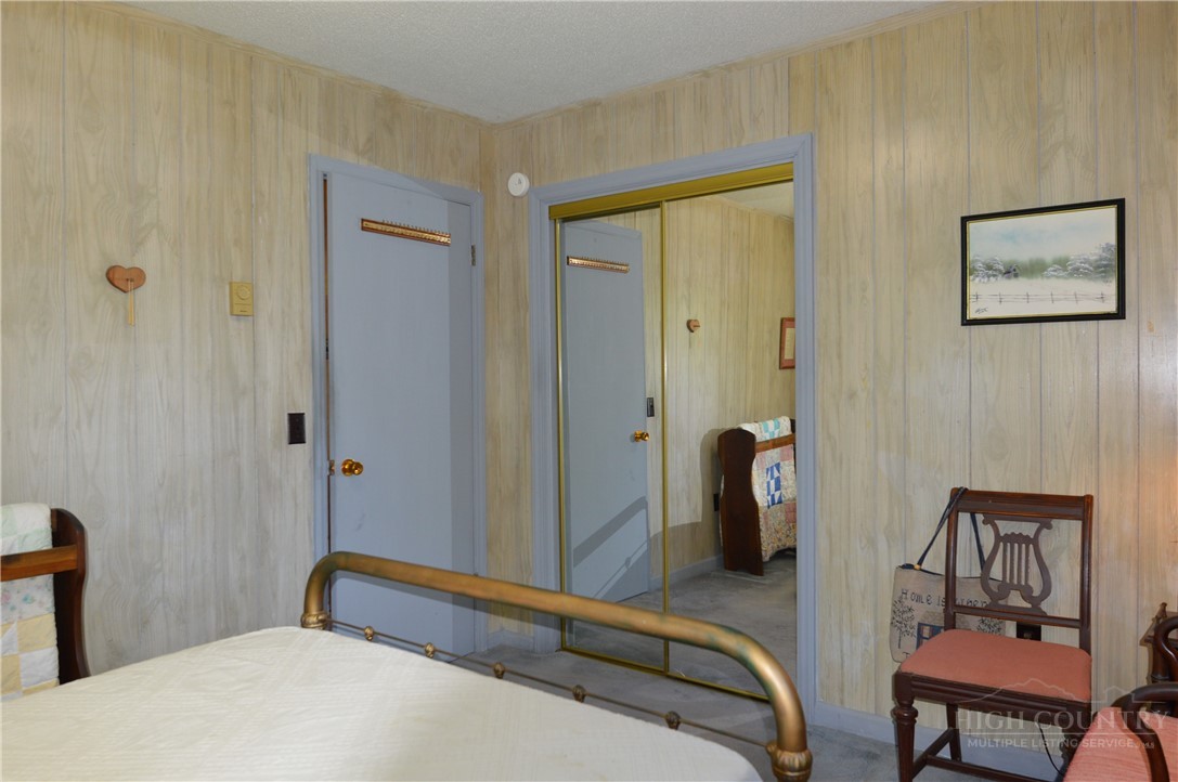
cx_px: 589
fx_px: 784
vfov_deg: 53.0
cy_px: 391
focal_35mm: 24
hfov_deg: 73.8
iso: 500
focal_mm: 16
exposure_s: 1/60
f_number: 4
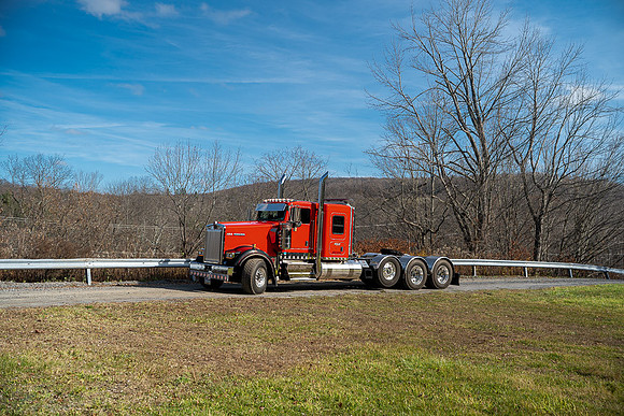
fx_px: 676
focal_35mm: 39
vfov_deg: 34.2
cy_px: 208
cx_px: 312
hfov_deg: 49.5
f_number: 3.2
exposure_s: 1/100
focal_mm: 39
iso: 100
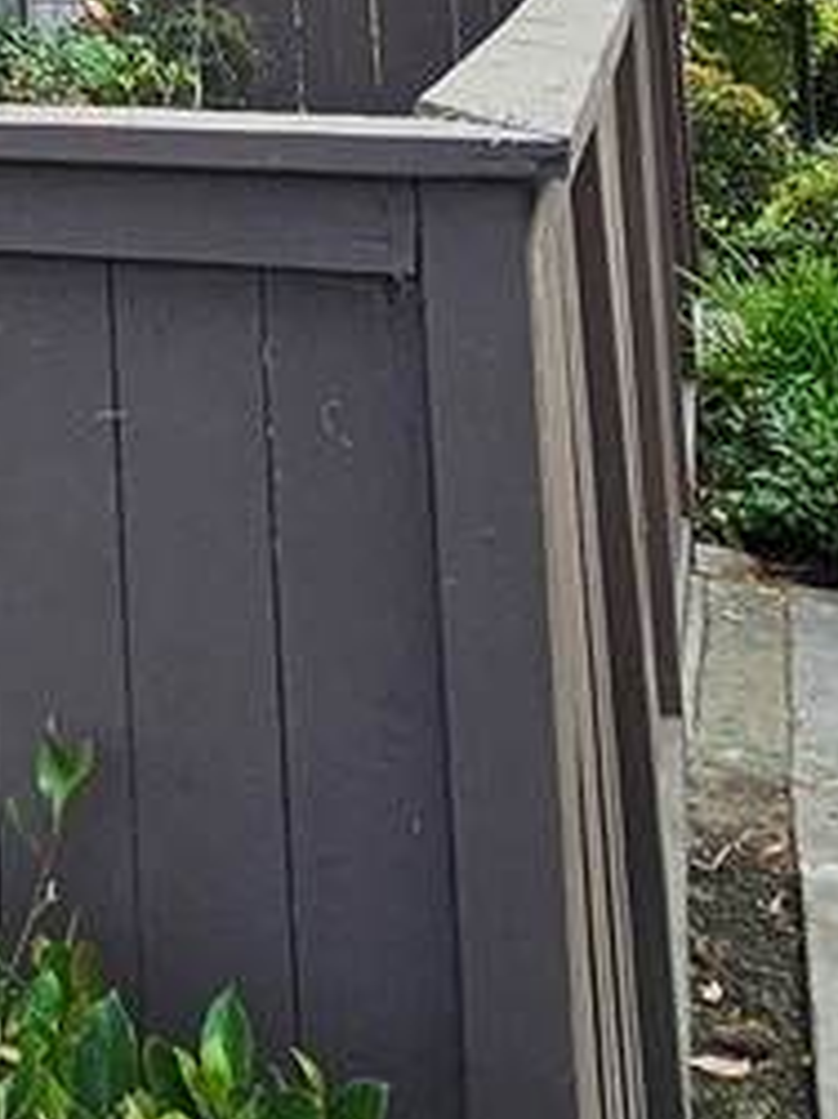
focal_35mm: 53
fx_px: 1712
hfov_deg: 20.6
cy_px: -417
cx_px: -611
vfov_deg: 28.2
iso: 32
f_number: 2.2
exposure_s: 1/238
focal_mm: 1.74
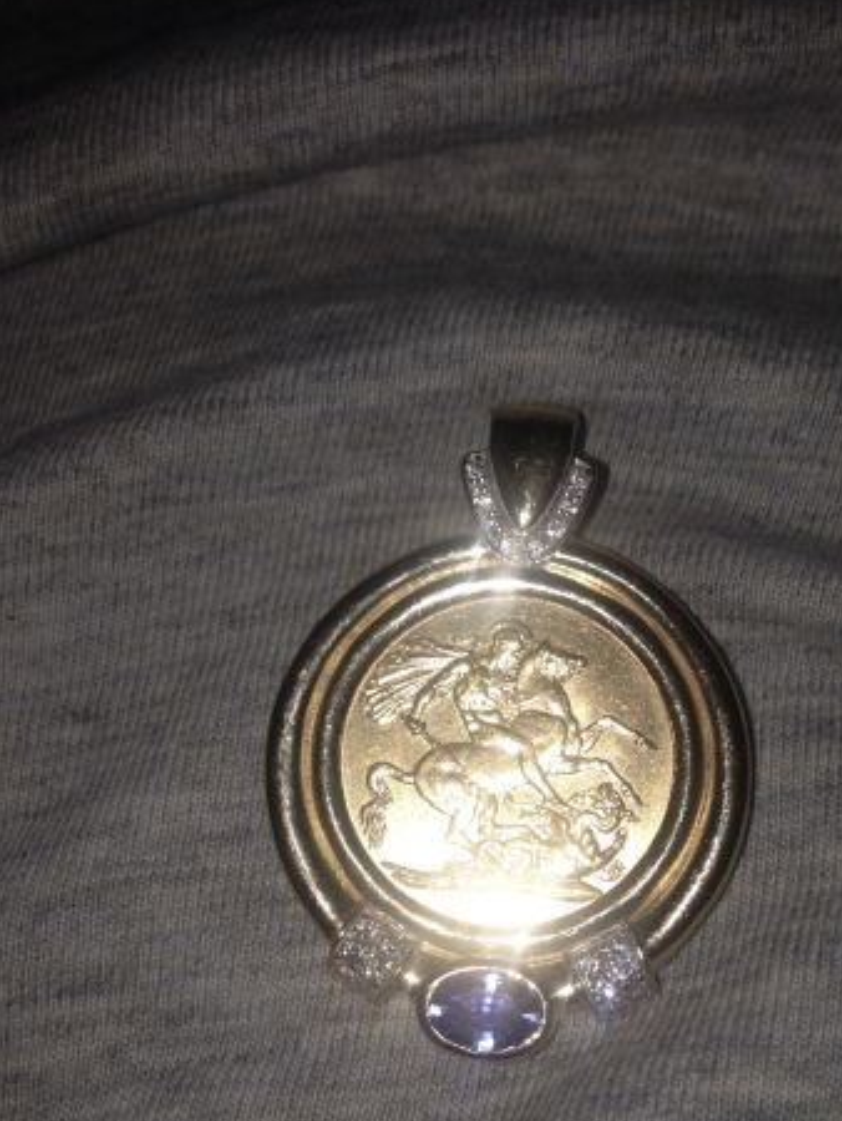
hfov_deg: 32.7
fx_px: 1426
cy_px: 712
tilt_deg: -72.8
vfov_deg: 42.5
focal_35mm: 44
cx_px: 553
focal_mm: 4.12
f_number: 2.4
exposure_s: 1/511
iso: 50
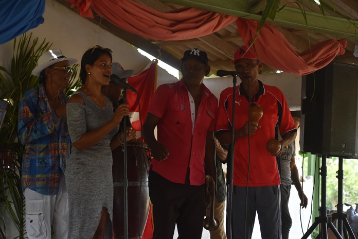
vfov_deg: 12.7
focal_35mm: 108
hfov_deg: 18.9
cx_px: 179
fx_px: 1074
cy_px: 120
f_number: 4.8
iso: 400
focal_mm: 72
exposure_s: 1/250
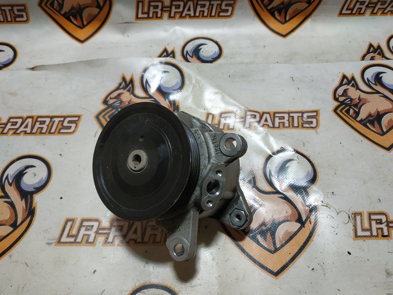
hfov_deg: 71.6
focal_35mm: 24
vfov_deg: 56.8
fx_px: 272
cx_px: 196
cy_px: 148
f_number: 1.9
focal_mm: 3.94
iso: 125
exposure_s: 1/100
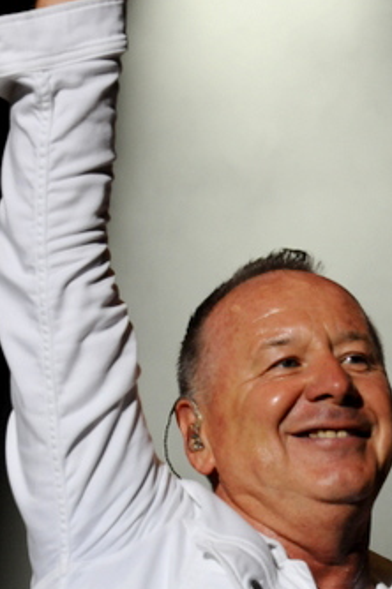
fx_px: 4239
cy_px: 414
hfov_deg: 5.3
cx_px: 321
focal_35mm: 259
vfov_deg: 8.0
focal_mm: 120
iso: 1600
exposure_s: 1/200
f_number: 6.3
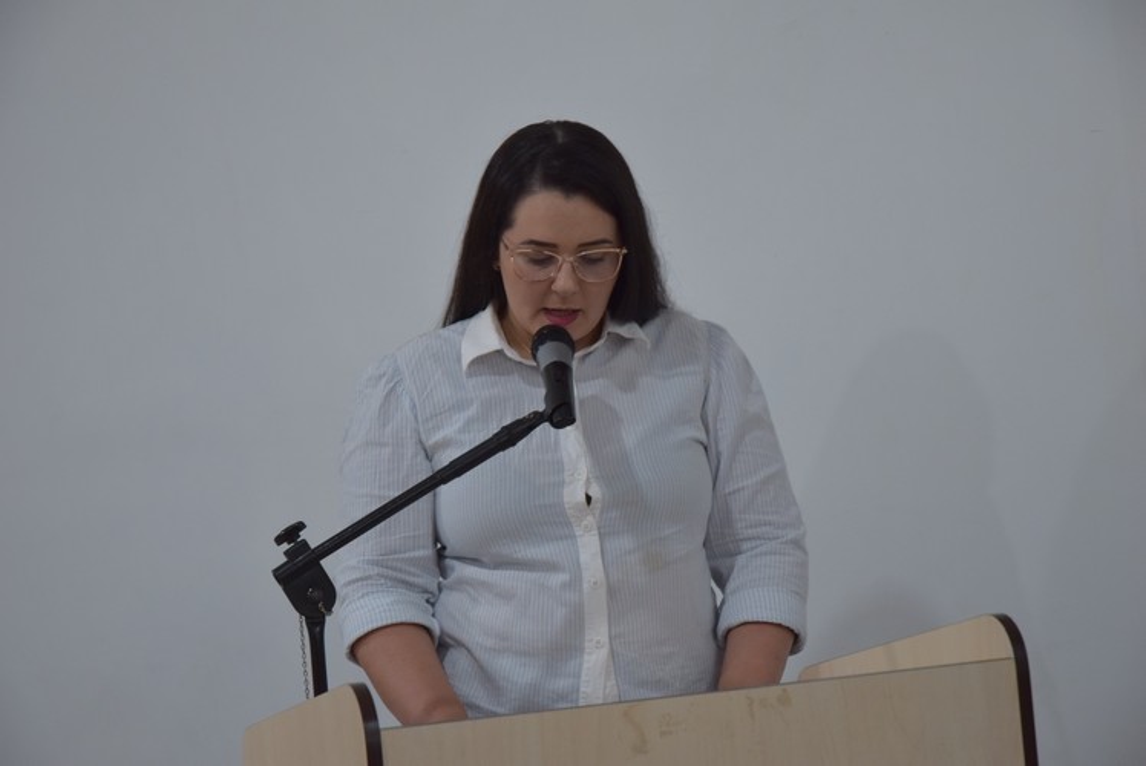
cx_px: 573
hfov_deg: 21.9
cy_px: 383
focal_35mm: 93
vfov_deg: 14.7
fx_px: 2963
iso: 800
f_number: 4.5
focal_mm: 62
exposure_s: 1/125
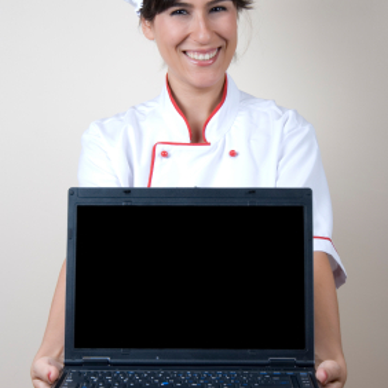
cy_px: 181
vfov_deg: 18.9
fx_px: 1167
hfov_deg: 18.9
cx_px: 194
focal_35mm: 92
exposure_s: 1/125
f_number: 11
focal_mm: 48
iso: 100
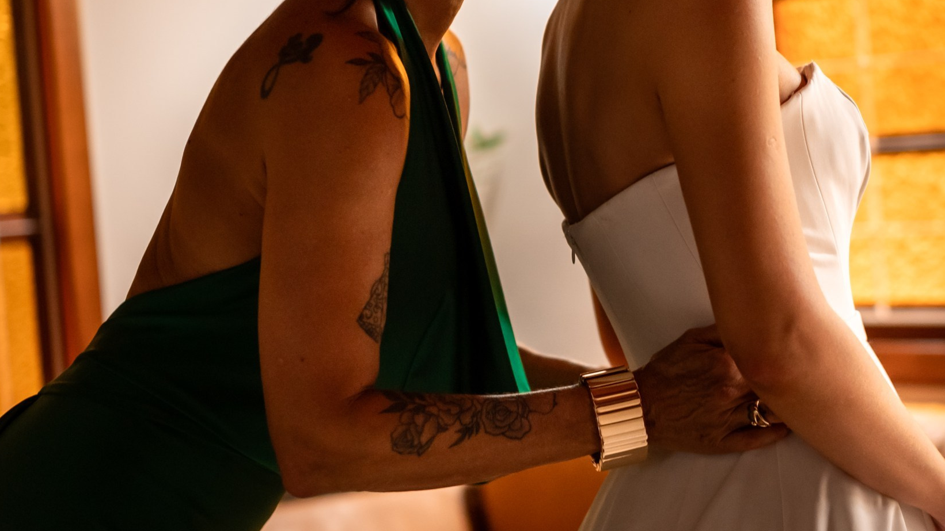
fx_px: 2305
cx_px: 648
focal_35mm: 92
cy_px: 168
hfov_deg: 23.0
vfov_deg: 13.1
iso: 1250
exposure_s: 1/200
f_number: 1.8
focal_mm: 50
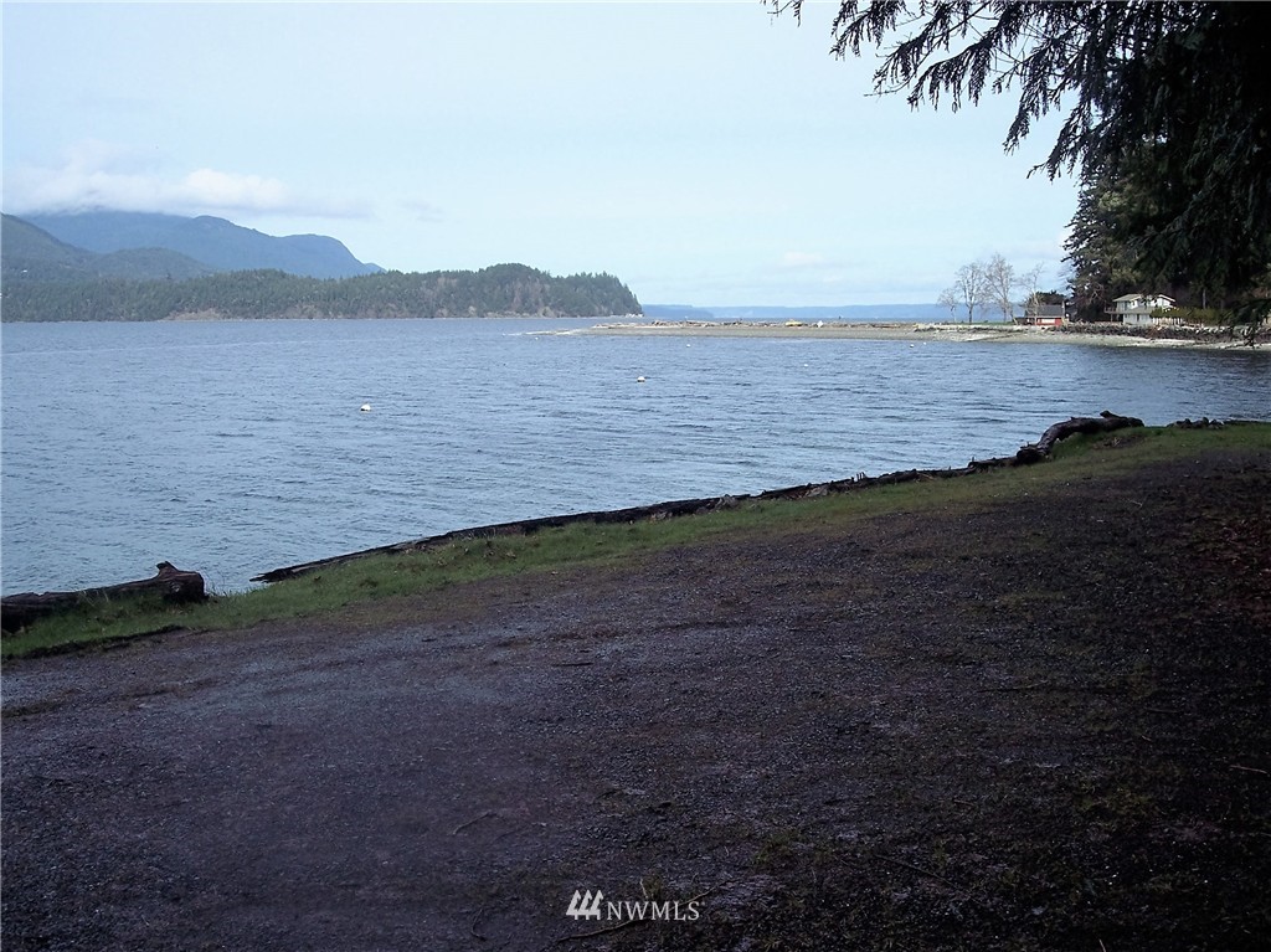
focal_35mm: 39
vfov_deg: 36.8
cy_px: 476
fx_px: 1431
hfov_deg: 47.9
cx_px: 636
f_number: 4
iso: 100
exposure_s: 1/750
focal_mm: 8
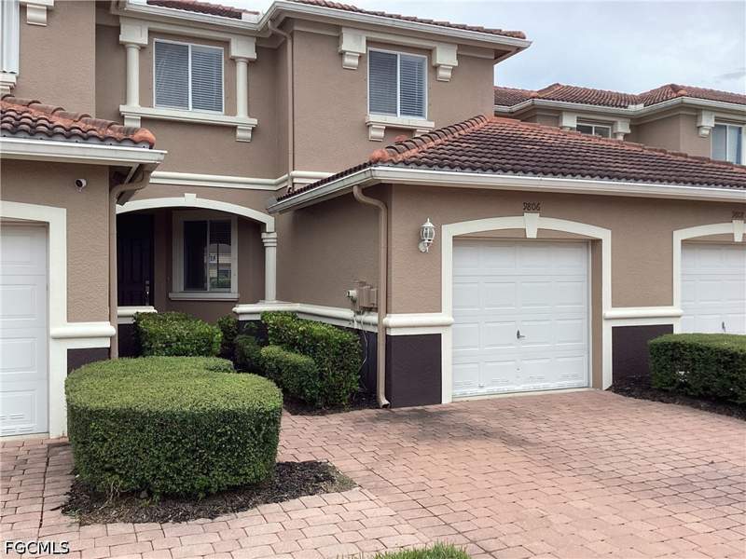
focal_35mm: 31
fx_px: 668
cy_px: 280
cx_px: 373
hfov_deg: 58.4
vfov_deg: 45.4
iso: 25
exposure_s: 1/574
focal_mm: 3.3
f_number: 2.4
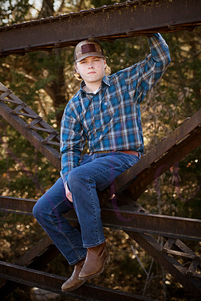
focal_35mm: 119
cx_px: 94
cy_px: 131
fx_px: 997
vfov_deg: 17.2
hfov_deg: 11.5
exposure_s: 1/800
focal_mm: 100
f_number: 5
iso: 800
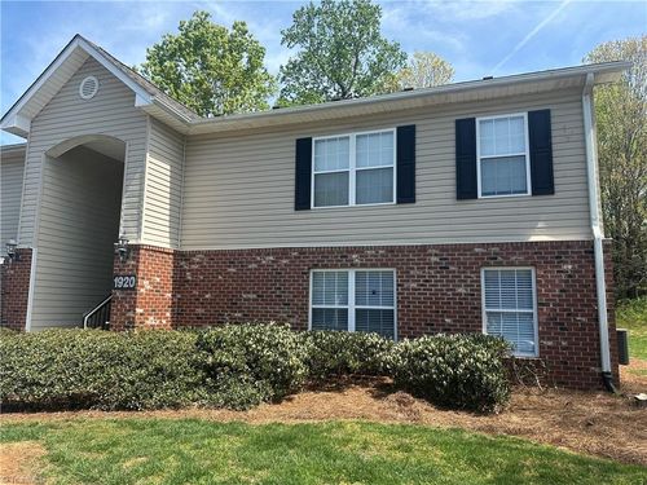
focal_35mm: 24
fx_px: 449
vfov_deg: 56.8
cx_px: 324
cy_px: 242
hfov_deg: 71.6
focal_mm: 6.86
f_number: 1.78
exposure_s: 1/1949
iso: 80
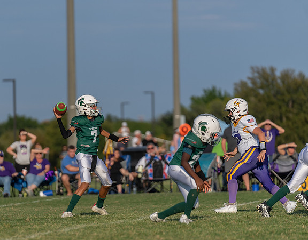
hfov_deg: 7.1
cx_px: 84
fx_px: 2486
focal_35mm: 275
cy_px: 149
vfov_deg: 5.5
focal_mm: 200
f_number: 2.8
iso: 100
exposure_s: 1/2000
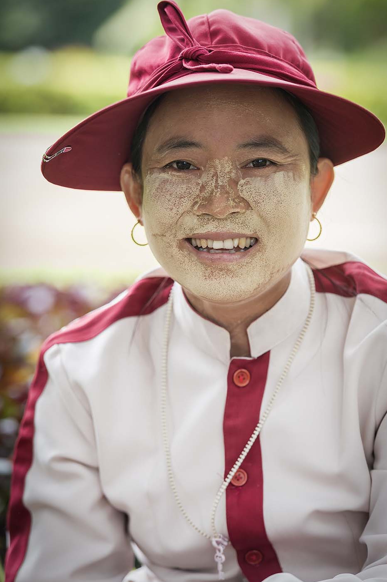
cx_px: 199
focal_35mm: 150
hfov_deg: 9.1
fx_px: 2421
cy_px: 292
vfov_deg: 13.7
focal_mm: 145
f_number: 4.5
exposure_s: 1/250
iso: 400
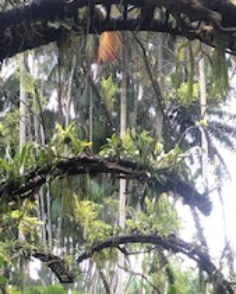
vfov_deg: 22.4
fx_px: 724
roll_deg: -0.4
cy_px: 265
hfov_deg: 18.5
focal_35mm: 83
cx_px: 123
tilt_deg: +10.6
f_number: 1.8
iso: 25
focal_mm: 3.99
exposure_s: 1/40
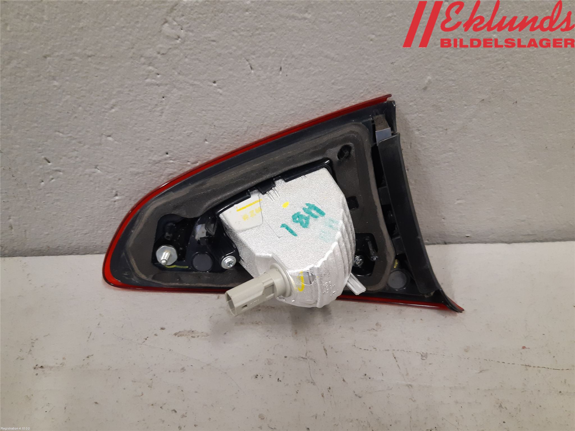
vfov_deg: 53.1
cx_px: 288
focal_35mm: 26
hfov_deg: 67.3
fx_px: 432
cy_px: 216
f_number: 1.7
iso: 160
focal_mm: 3.93
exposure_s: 1/50
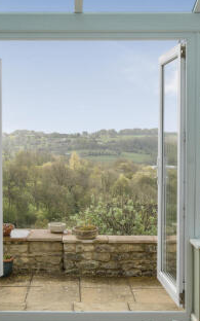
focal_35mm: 56
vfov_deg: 36.3
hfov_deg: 23.1
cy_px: 160
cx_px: 74
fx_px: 488
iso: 400
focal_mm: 24
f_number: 8
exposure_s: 1/640
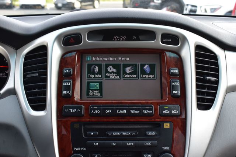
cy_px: 78
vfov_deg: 33.0
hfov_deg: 47.9
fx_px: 265
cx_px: 118
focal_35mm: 40
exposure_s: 1/60
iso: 400
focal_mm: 27
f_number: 8
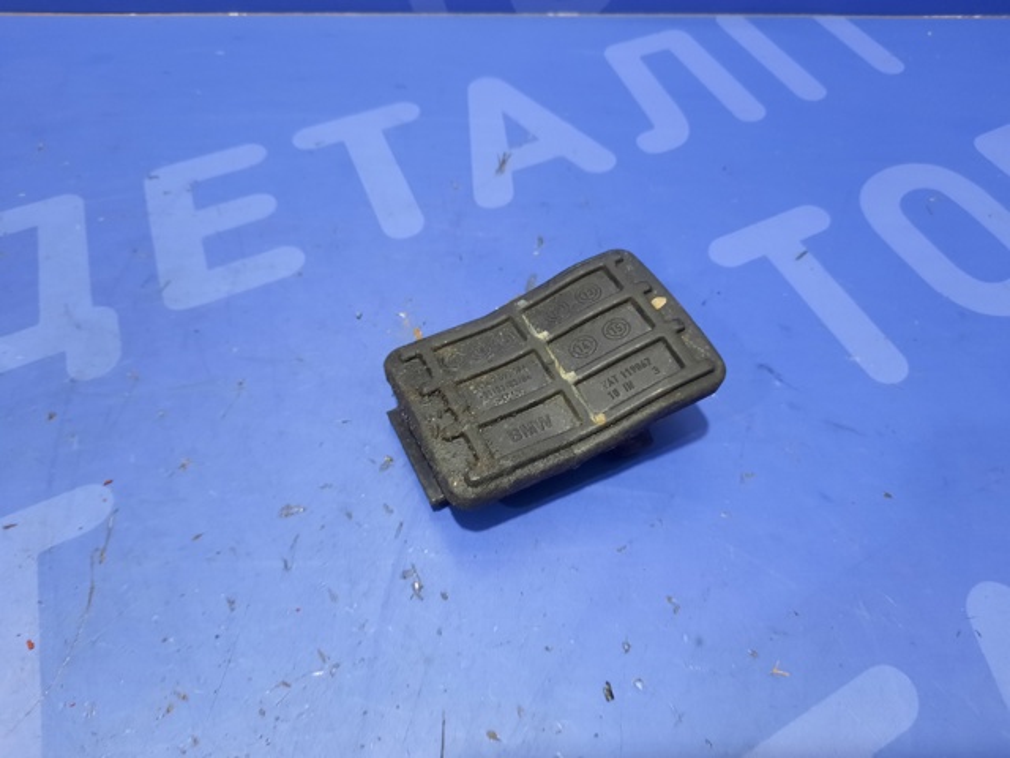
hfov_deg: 69.4
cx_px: 505
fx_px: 729
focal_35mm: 25
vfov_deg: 54.9
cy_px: 379
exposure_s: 1/25
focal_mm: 4.6
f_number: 2
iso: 320
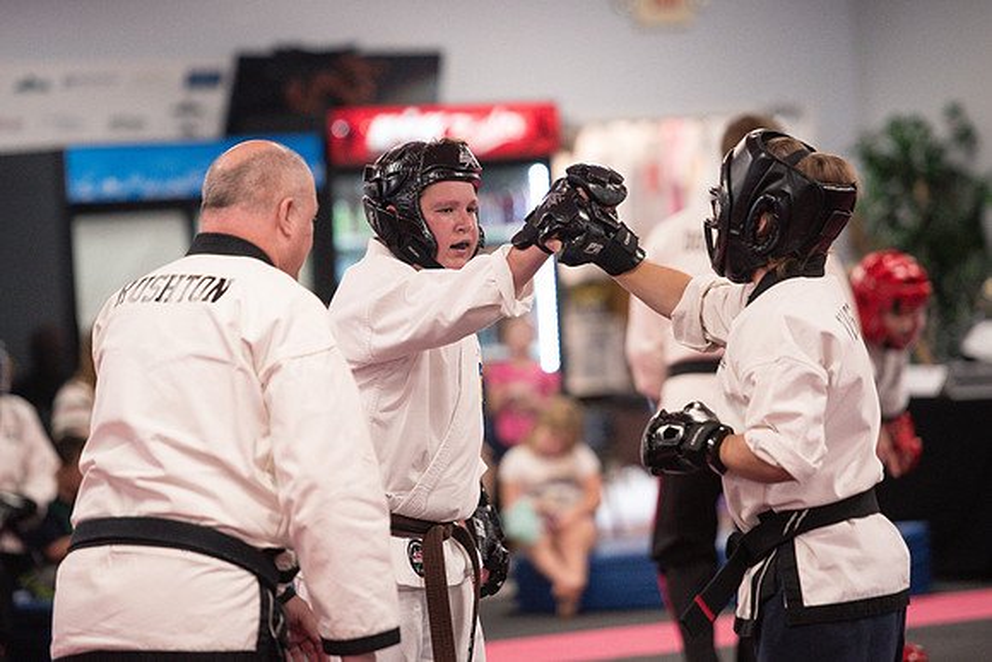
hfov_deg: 10.4
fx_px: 5432
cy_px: 297
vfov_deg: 7.0
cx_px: 515
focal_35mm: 197
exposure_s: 1/400
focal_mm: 175
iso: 1600
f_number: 2.8
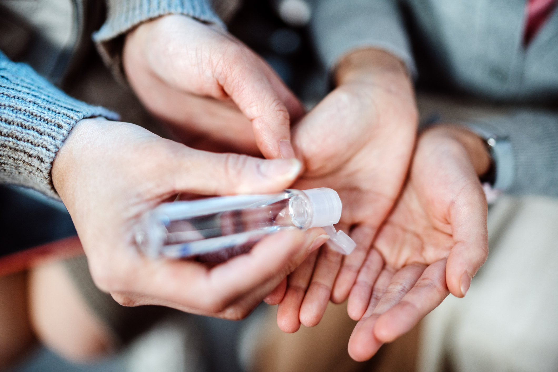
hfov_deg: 54.4
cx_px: 279
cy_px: 186
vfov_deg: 37.9
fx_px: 543
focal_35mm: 35
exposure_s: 1/250
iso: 500
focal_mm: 35
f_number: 1.4
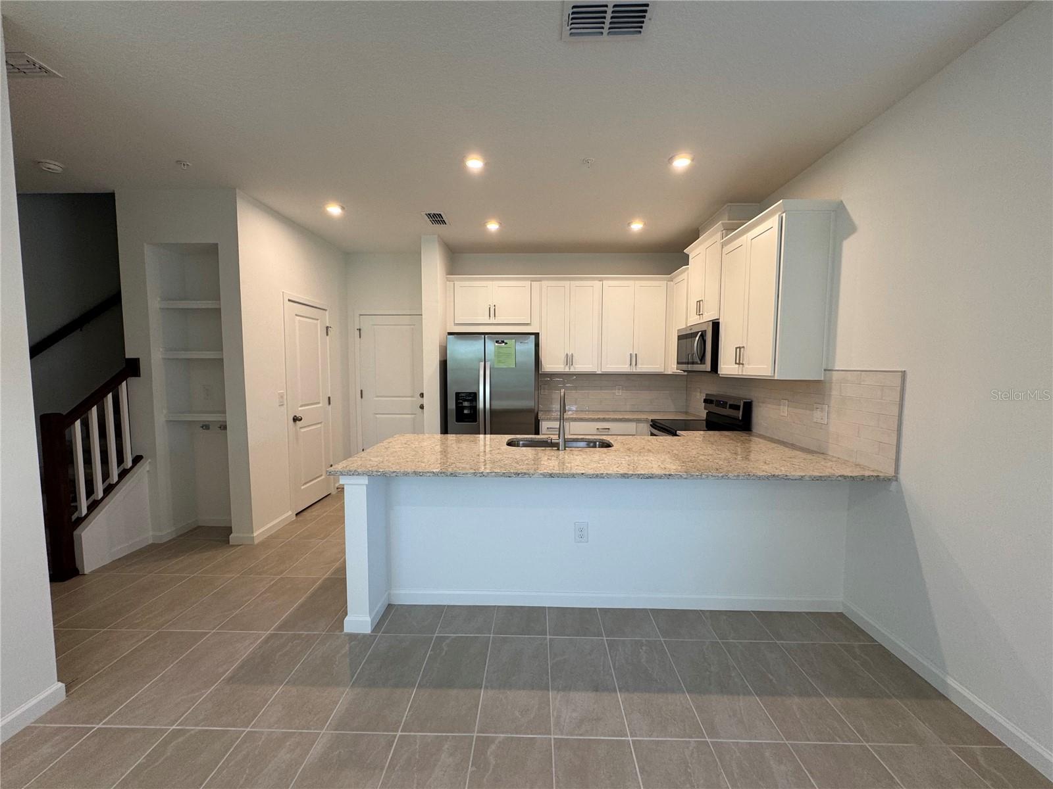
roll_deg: -0.6
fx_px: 426
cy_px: 394
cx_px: 526
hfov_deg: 102.1
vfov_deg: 85.7
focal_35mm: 14
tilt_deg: -5.3
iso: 125
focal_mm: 2.22
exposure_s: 1/120
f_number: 2.2
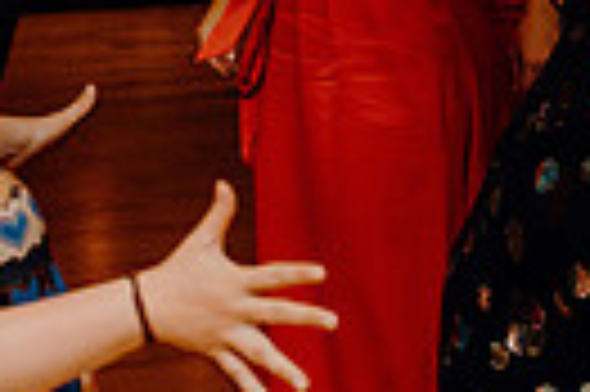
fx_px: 2979
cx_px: 396
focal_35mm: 182
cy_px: 97
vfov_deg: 7.5
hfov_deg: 11.3
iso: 1250
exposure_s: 1/160
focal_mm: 41
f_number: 2.8
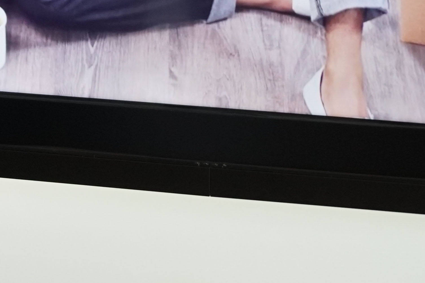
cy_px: -190
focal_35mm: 251
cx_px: -298
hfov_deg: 8.0
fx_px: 2963
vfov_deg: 5.4
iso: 800
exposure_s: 1/160
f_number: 4
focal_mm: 42
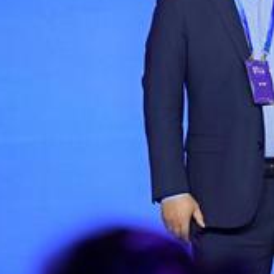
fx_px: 5033
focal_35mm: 562
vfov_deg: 3.1
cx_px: 196
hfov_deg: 3.1
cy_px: -12
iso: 1000
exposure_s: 1/250
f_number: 4
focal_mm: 200
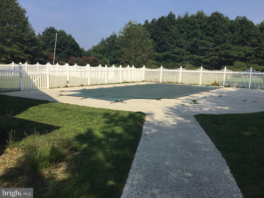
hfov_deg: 56.8
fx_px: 244
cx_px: 136
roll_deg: -2.2
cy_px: 97
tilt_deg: -9.3
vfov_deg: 44.2
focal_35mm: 32
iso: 25
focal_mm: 3.3
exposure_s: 1/1812
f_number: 2.4
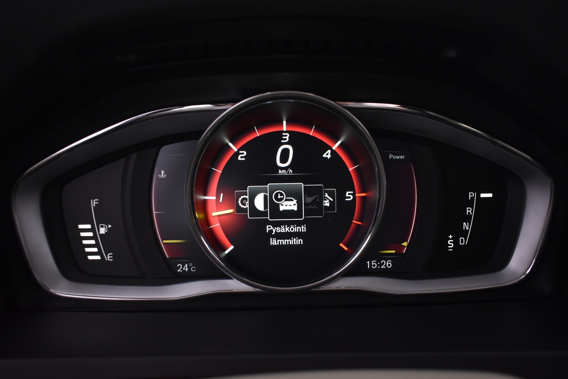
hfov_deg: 57.2
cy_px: 190
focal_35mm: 33
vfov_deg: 40.0
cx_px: 284
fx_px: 521
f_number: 3.8
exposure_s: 1/30
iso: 1400
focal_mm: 22
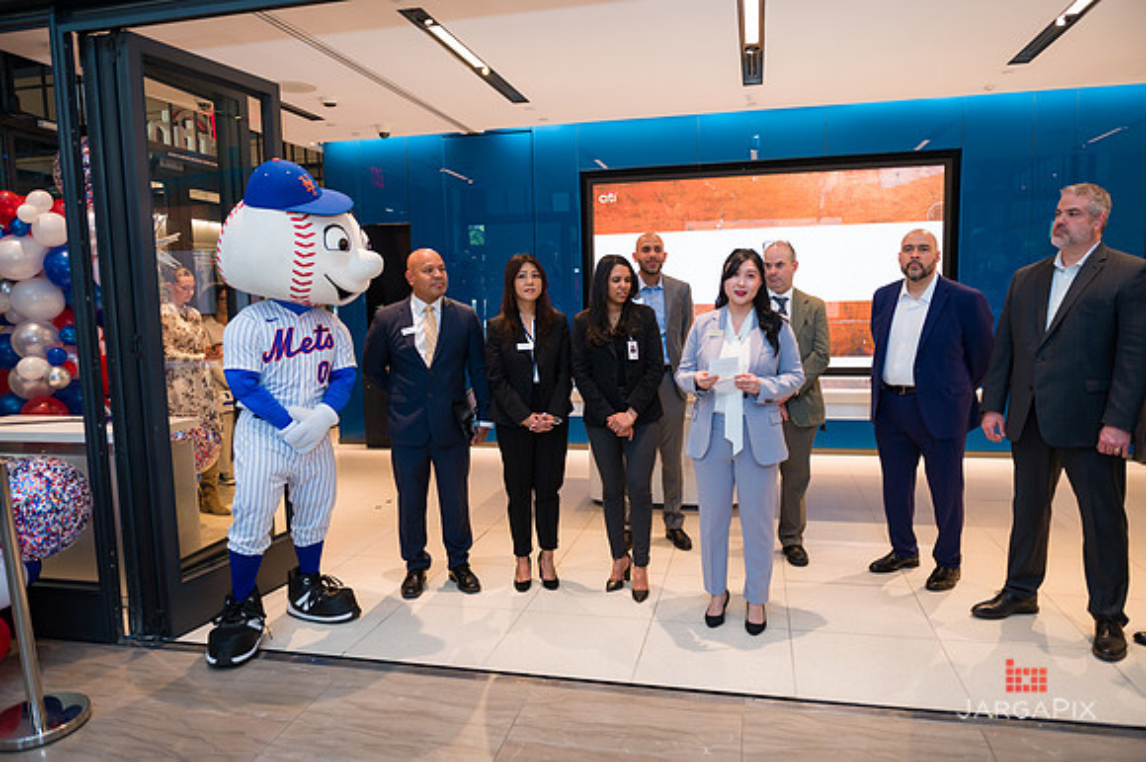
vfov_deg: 53.1
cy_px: 381
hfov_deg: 73.8
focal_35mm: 24
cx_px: 573
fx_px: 764
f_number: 4
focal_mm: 24
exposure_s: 1/200
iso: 800
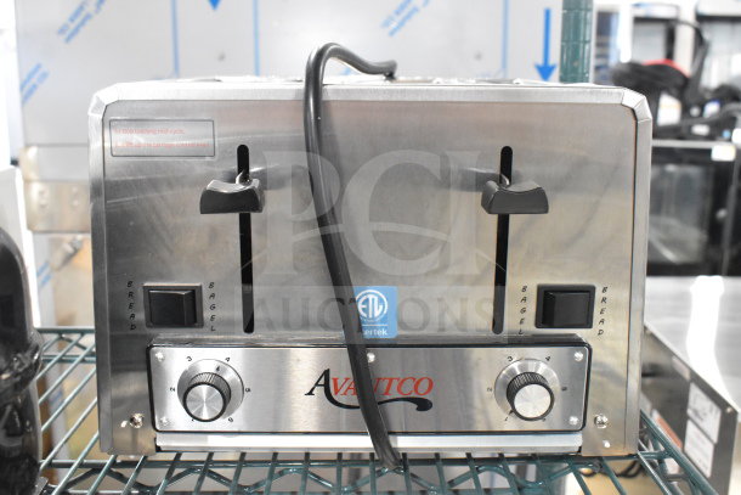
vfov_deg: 36.9
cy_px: 248
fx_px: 741
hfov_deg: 53.1
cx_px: 370
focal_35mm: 36
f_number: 6.3
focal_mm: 24
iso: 6400
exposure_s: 1/160
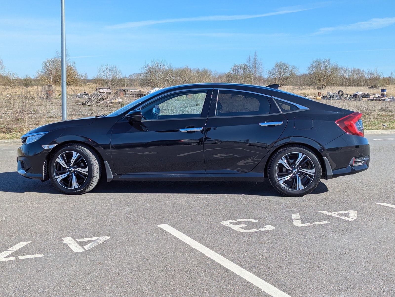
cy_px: 148
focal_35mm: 48
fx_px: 549
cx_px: 198
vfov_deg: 30.3
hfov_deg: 39.6
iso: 46
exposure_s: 1/1433
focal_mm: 6.81
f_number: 1.85
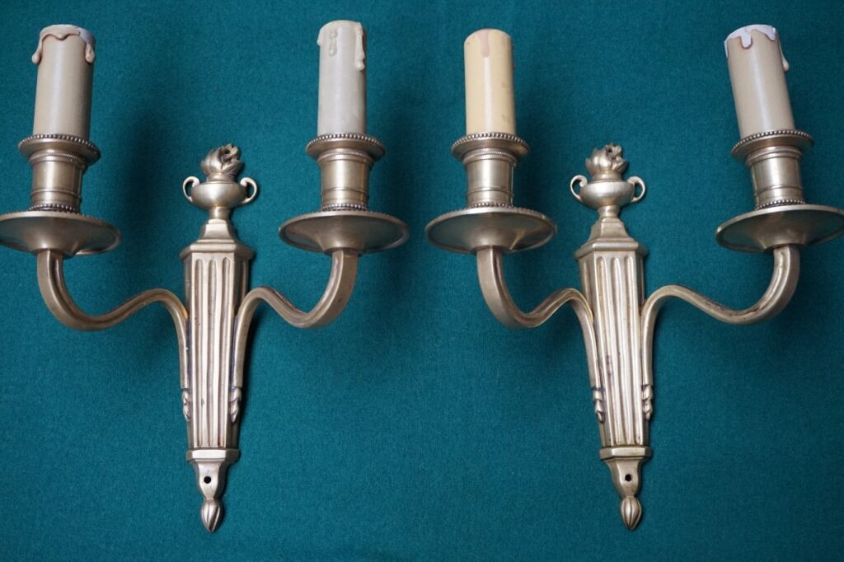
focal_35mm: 48
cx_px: 422
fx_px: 1125
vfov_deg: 28.1
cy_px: 281
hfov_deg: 41.1
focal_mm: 32
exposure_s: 1/160
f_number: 5
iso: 1250
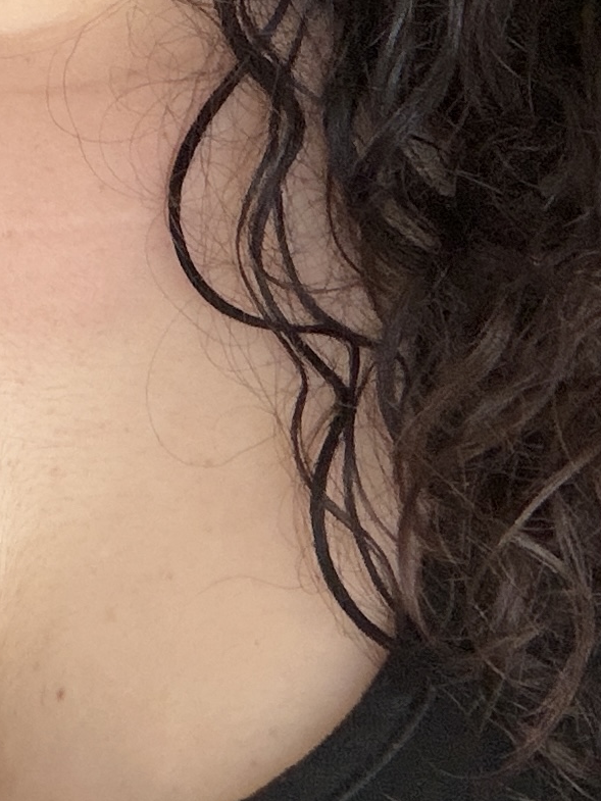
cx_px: -215
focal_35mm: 118
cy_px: -388
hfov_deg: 12.1
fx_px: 2731
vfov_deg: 15.4
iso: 160
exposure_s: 1/60
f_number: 1.9
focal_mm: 2.71
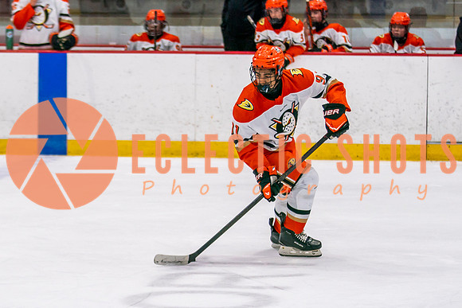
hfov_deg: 9.1
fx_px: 2907
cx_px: 161
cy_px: 172
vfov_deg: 6.1
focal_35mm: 226
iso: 500
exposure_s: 1/640
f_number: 2.8
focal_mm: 102
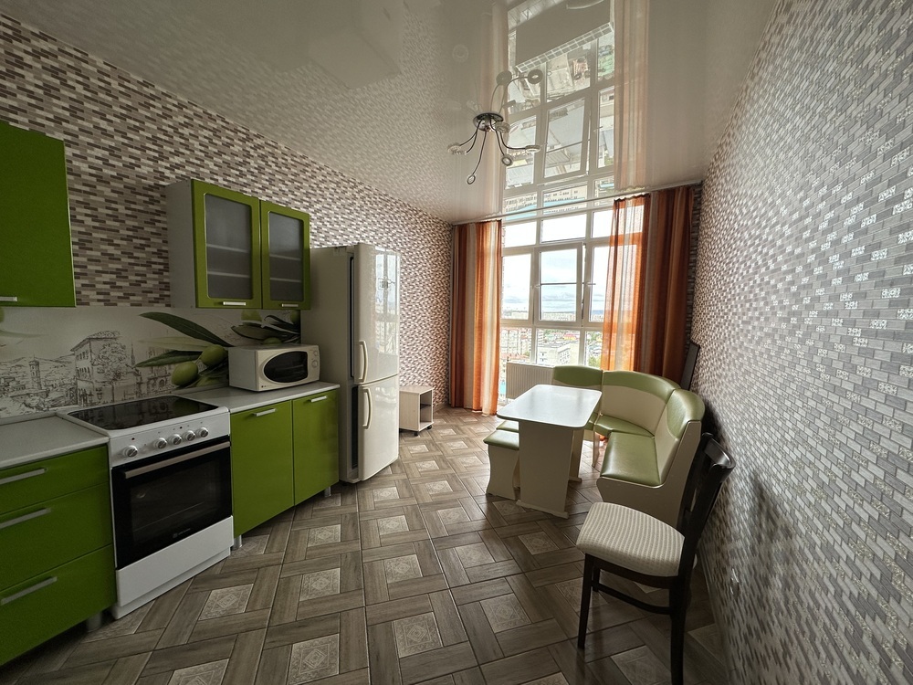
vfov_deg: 85.7
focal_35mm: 14
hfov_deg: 102.1
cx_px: 456
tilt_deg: -5.2
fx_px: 369
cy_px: 342
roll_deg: -1.1
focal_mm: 2.22
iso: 40
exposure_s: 1/99
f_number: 2.2
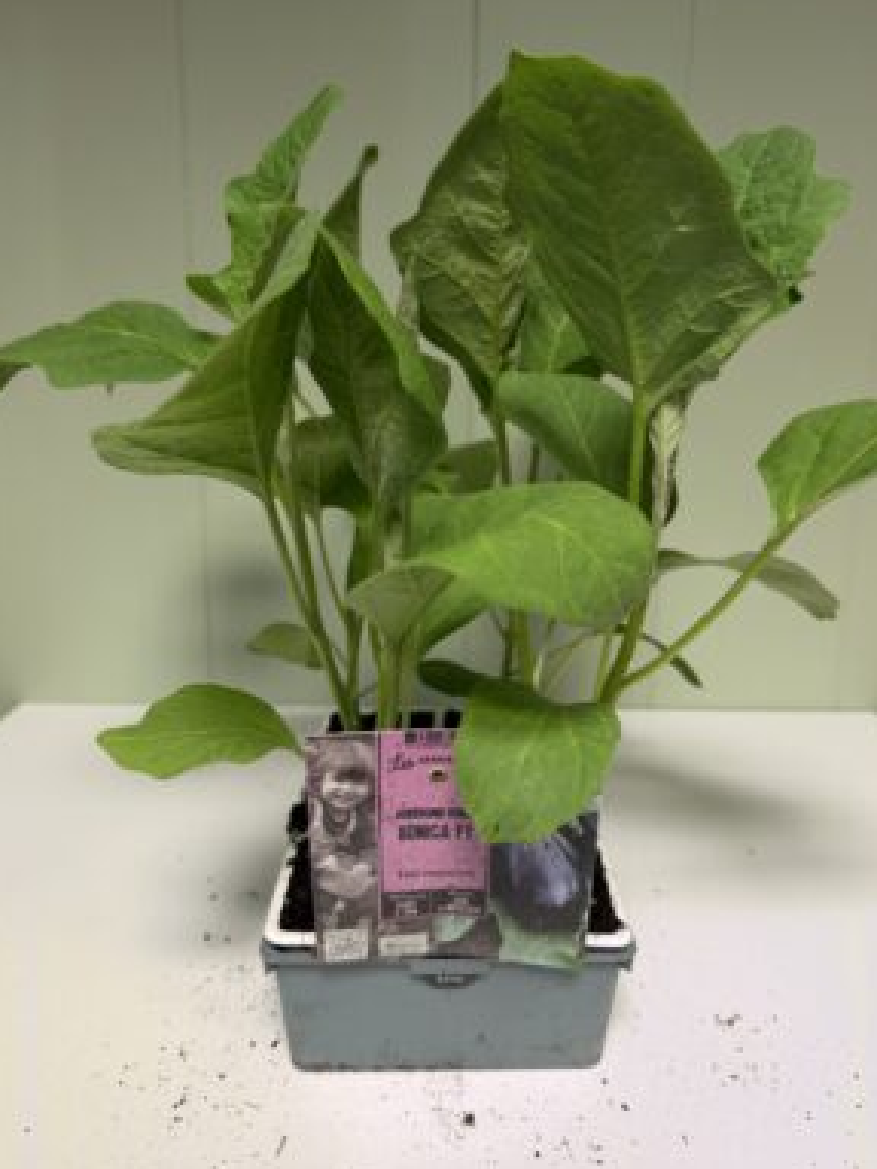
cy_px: 575
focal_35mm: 25
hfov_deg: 54.9
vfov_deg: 69.4
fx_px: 845
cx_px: 445
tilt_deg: -13.4
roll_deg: -0.5
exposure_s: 1/100
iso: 160
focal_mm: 6.76
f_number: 1.78
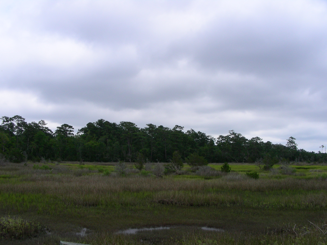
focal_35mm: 38
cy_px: 122
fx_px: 359
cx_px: 164
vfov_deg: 37.7
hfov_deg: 49.0
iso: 50
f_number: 5.6
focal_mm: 6.3
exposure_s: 1/395
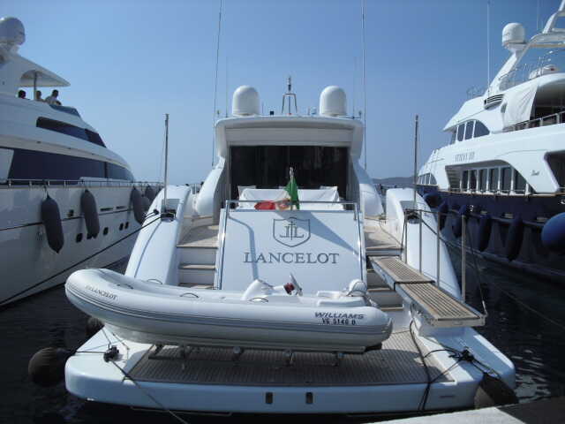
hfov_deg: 51.4
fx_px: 588
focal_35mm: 36
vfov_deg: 39.7
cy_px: 212
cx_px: 282
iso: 64
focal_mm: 6.3
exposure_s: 1/320
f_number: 7.8
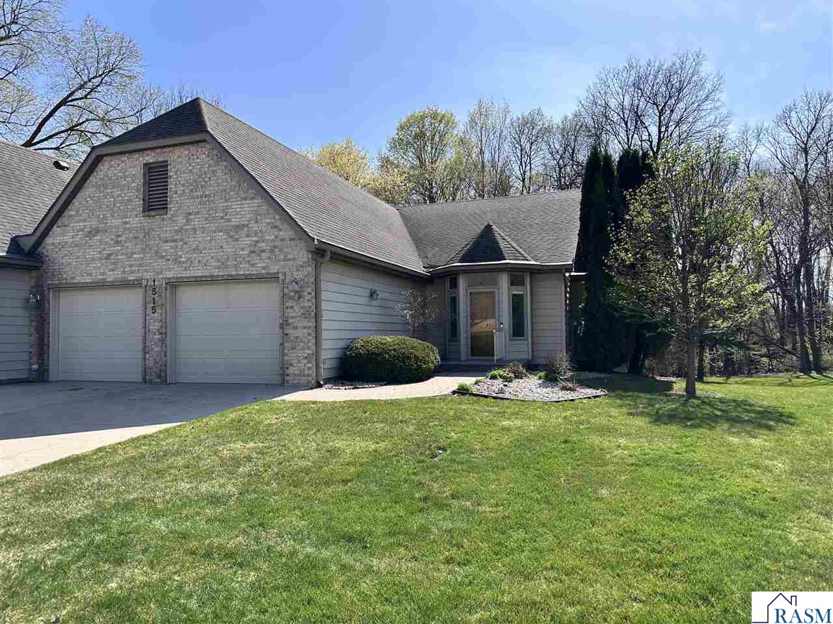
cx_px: 416
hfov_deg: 71.6
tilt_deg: +2.4
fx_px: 578
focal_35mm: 24
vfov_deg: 56.8
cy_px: 312
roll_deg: +0.6
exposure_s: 1/3472
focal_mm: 6.86
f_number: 1.78
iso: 80
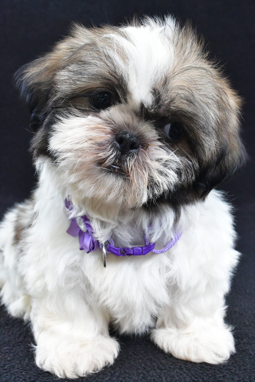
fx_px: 446
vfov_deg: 46.4
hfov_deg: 31.9
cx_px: 128
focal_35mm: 42
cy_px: 191
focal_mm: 28
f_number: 11
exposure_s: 1/400
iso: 8000
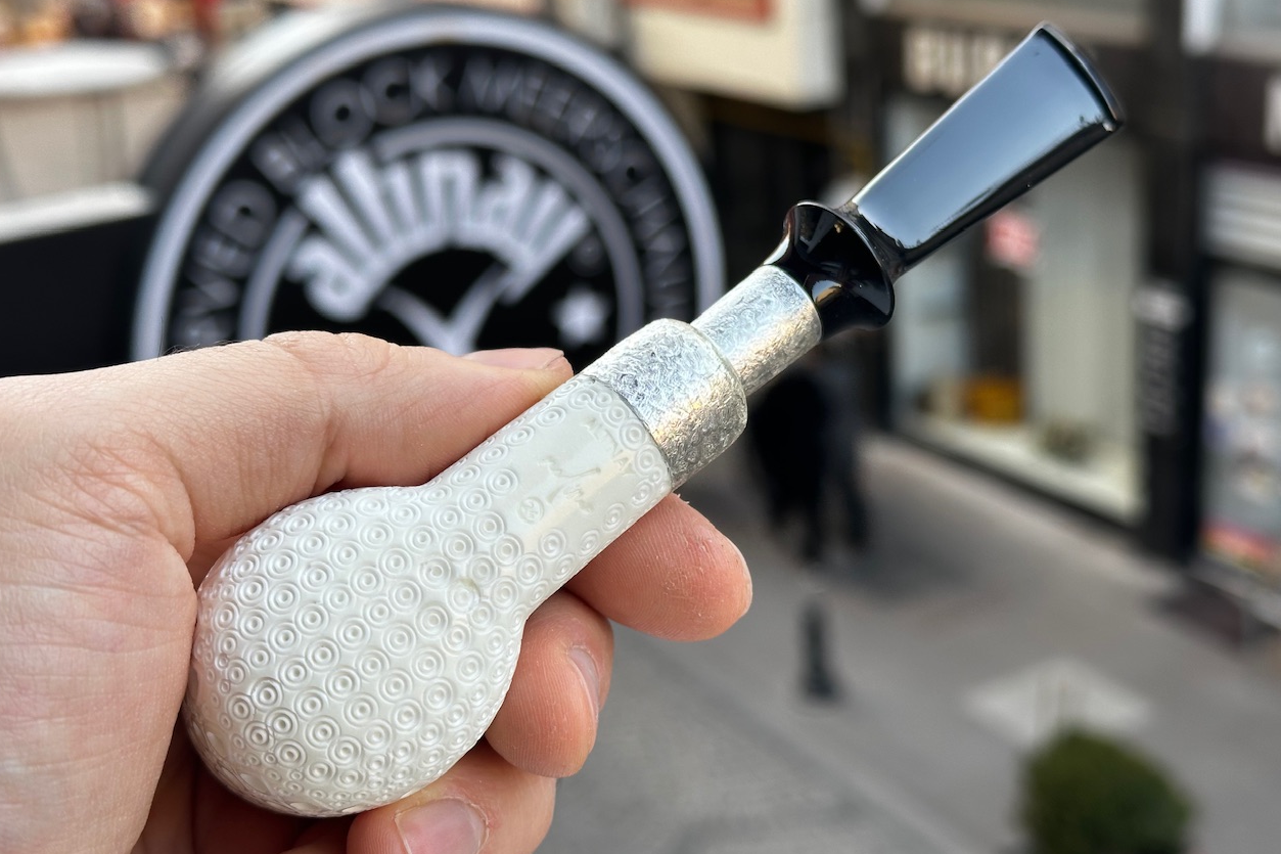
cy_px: 435
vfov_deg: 26.5
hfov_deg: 38.9
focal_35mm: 51
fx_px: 1814
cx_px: 643
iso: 50
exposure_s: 1/170
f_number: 1.78
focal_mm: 6.86
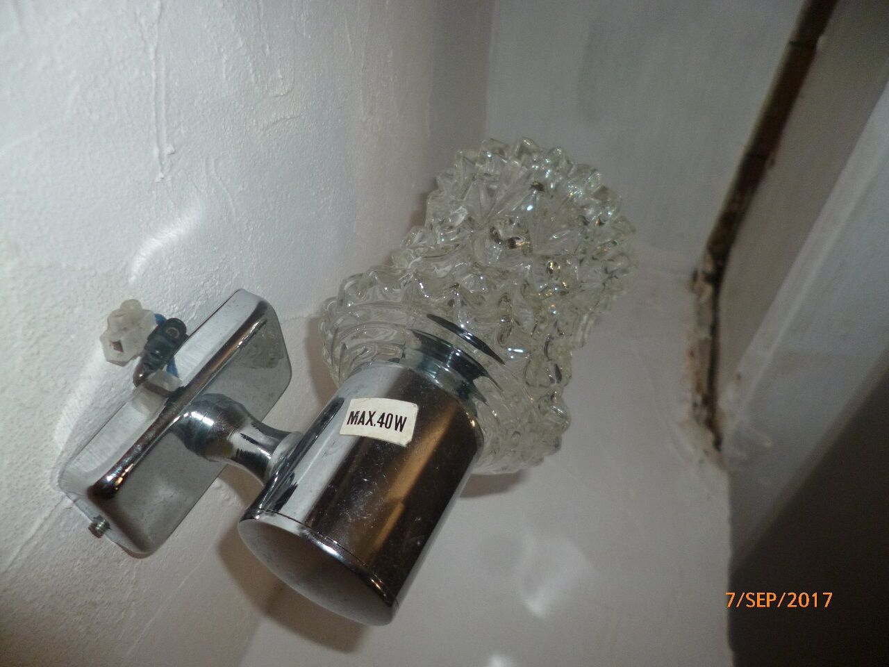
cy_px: 334
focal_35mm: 24
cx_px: 444
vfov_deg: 56.8
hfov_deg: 71.6
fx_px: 616
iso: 160
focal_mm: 4.3
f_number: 2.5
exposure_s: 1/60
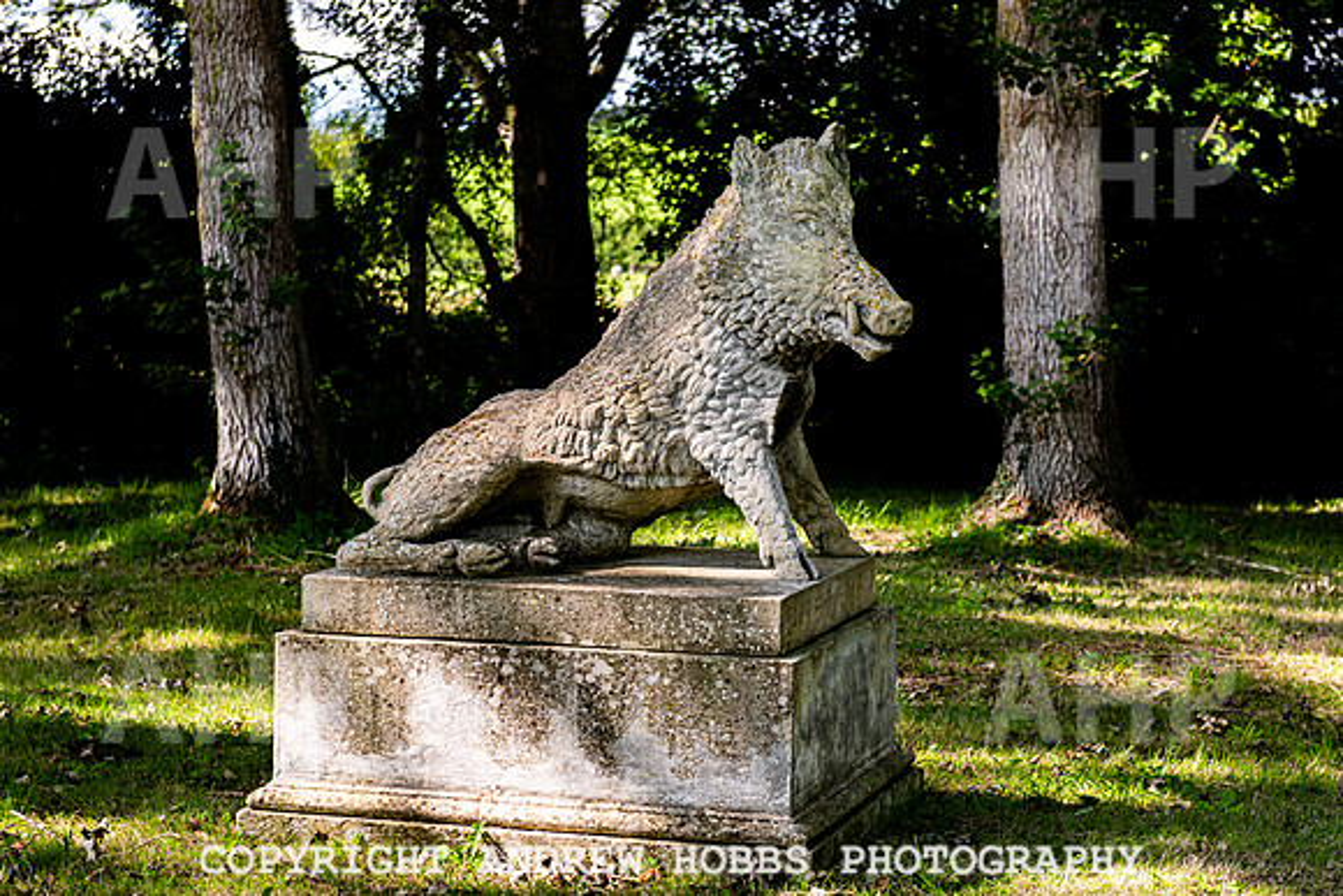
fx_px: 2952
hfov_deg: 25.6
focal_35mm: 79
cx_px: 734
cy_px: 448
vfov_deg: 17.3
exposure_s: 1/60
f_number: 4.5
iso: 64
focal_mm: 70
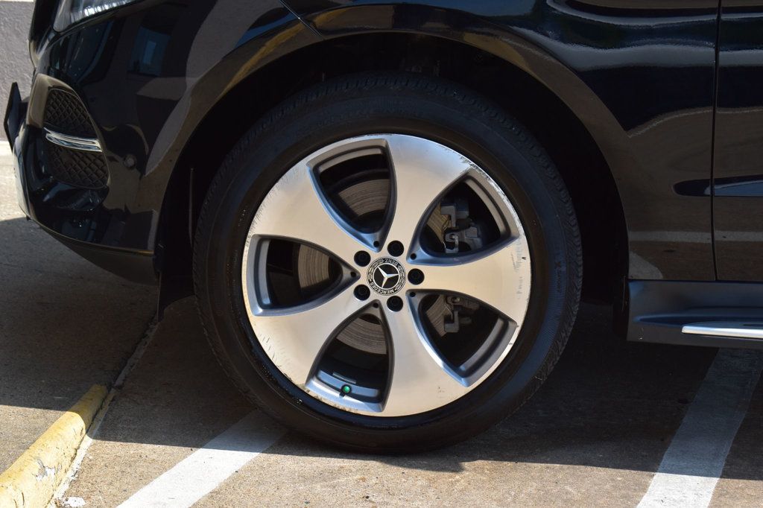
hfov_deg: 24.6
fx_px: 1748
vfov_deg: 16.5
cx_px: 382
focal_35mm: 82
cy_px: 254
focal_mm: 55
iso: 400
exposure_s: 1/400
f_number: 11
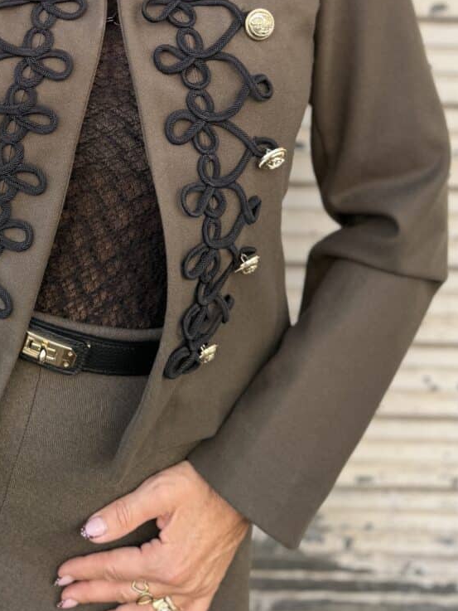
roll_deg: -0.8
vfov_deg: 34.5
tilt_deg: -10.6
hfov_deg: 28.4
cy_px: -10
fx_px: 882
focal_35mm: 50
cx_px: 76
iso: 80
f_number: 1.78
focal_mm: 6.76
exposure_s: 1/423
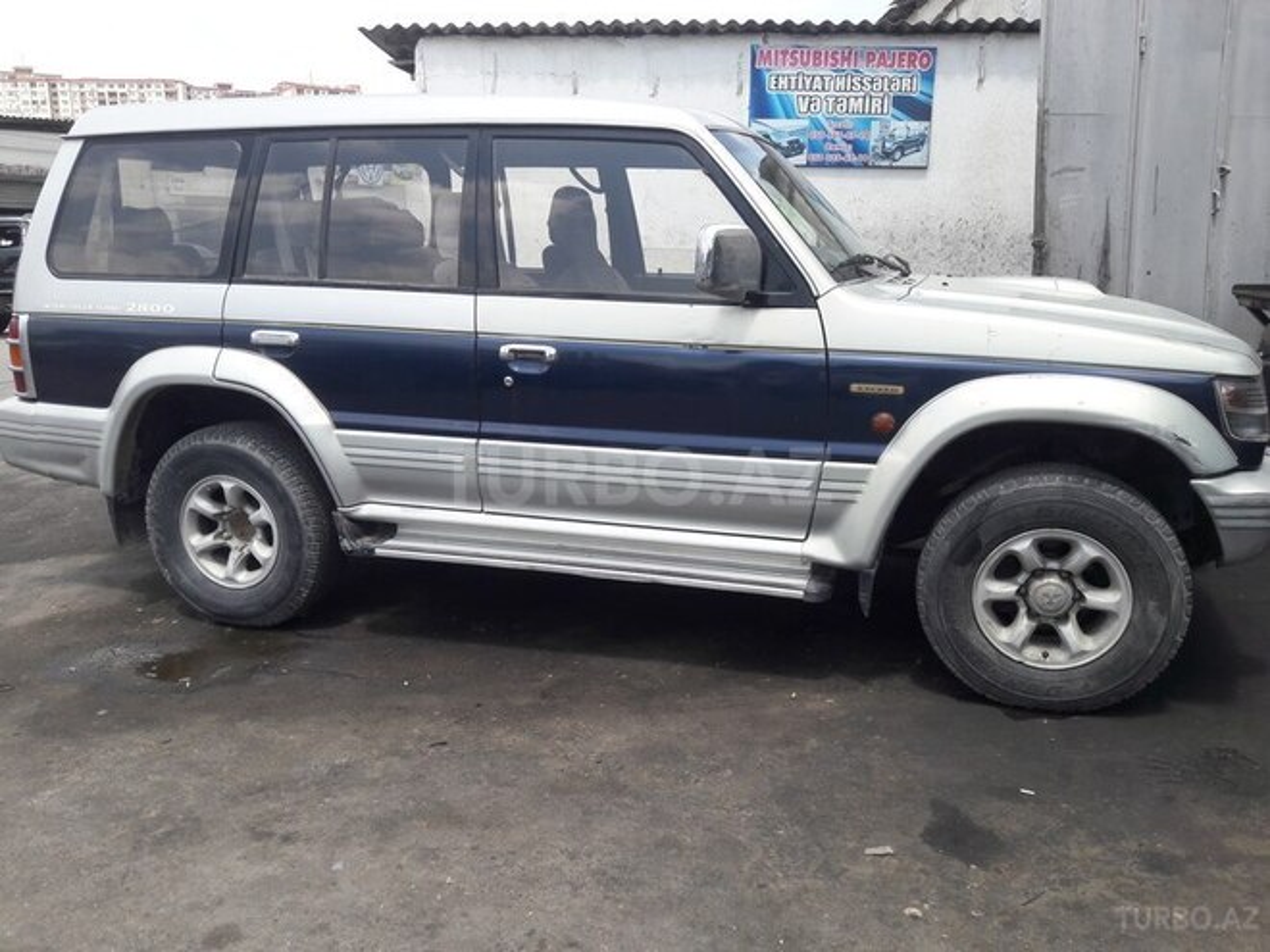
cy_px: 476
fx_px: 1027
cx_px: 635
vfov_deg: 49.7
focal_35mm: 28
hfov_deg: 63.4
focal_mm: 3.7
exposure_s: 1/863
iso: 40
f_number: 1.9
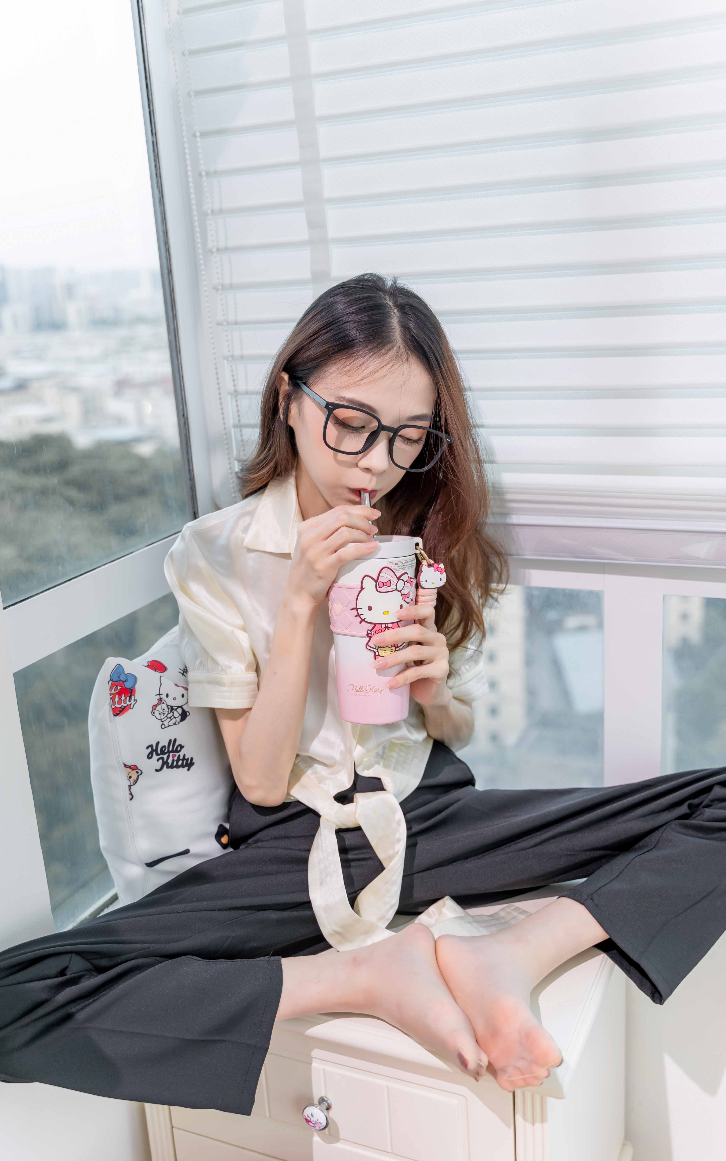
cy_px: 581
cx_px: 366
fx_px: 1076
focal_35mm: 34
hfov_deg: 37.3
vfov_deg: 56.7
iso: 320
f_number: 2.8
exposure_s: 1/100
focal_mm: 33
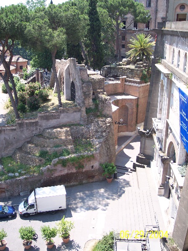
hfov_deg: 37.7
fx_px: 276
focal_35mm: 38
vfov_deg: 49.0
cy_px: 126
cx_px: 94
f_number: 2.8
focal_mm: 8
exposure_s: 1/700
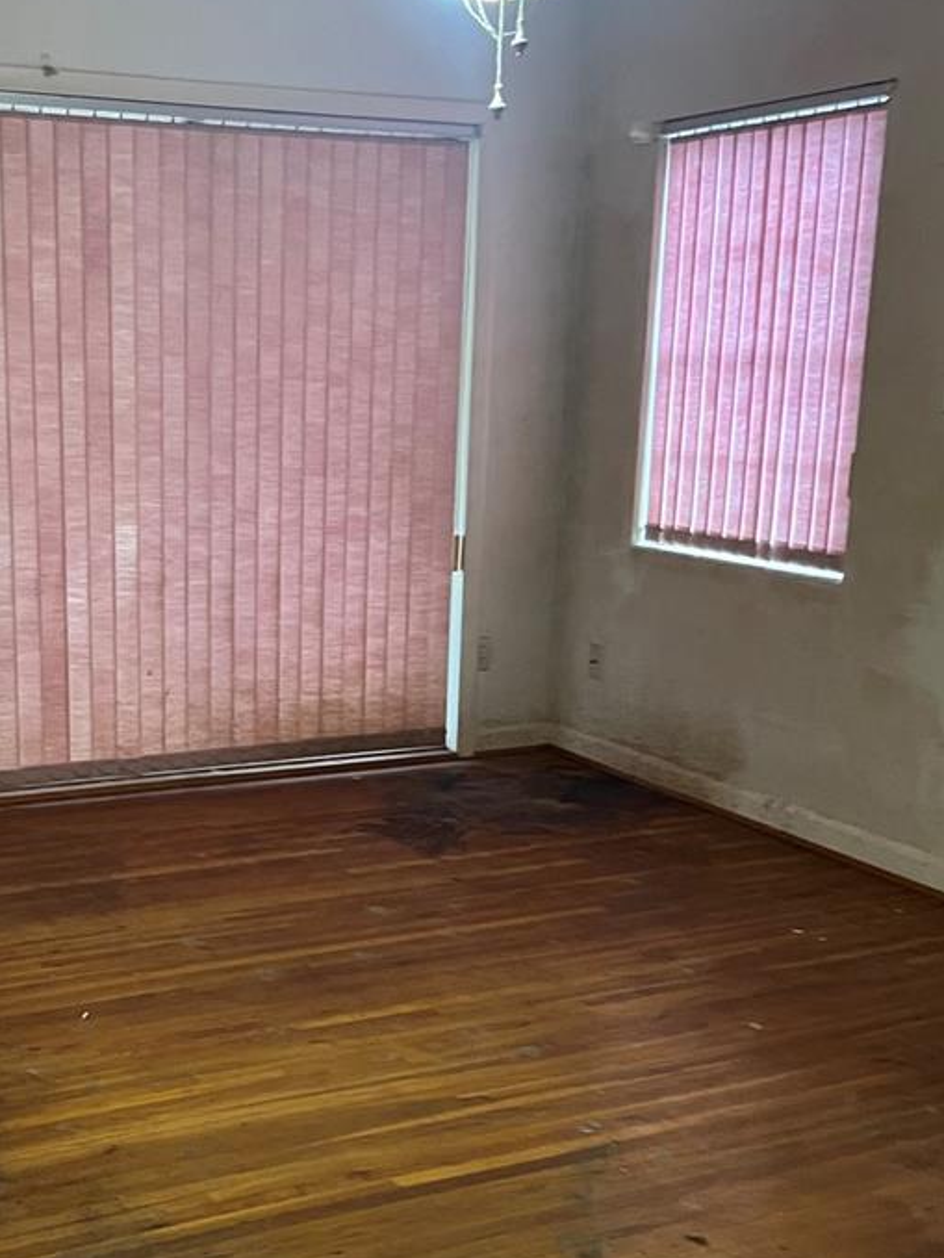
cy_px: 763
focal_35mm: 46
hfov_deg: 31.1
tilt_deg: -12.0
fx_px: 1672
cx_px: 267
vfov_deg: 41.0
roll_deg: +0.4
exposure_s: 1/40
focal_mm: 5.7
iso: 500
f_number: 1.5
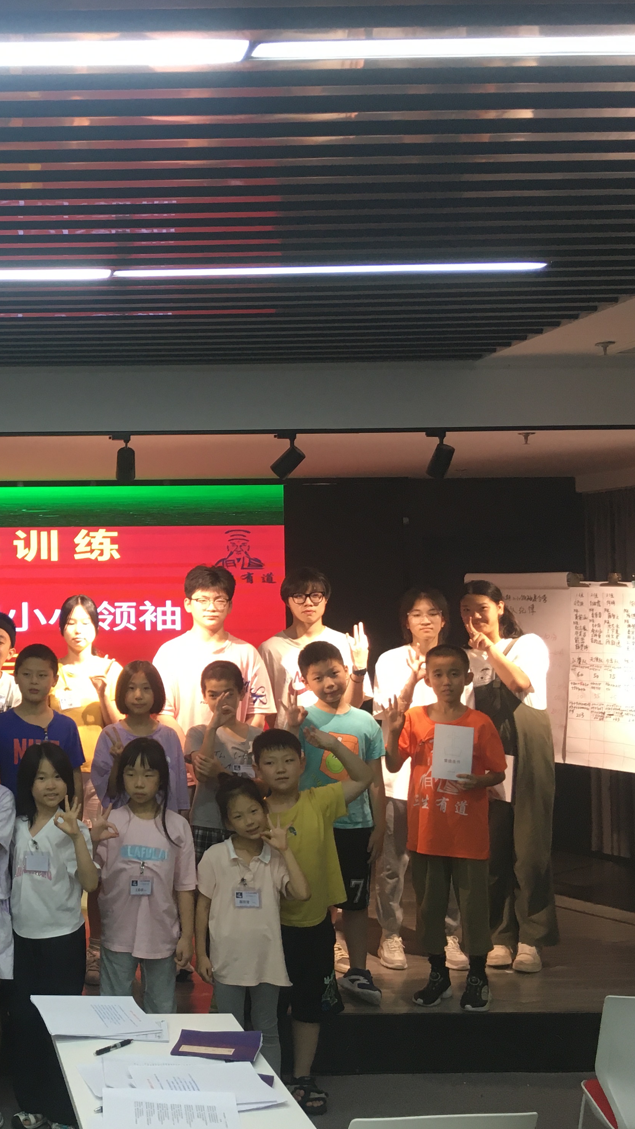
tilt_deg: +2.3
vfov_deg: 47.4
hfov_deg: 25.7
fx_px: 1288
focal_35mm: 43
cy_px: 557
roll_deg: +1.3
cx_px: -64
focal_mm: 4.15
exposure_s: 1/33
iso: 40
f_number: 2.2
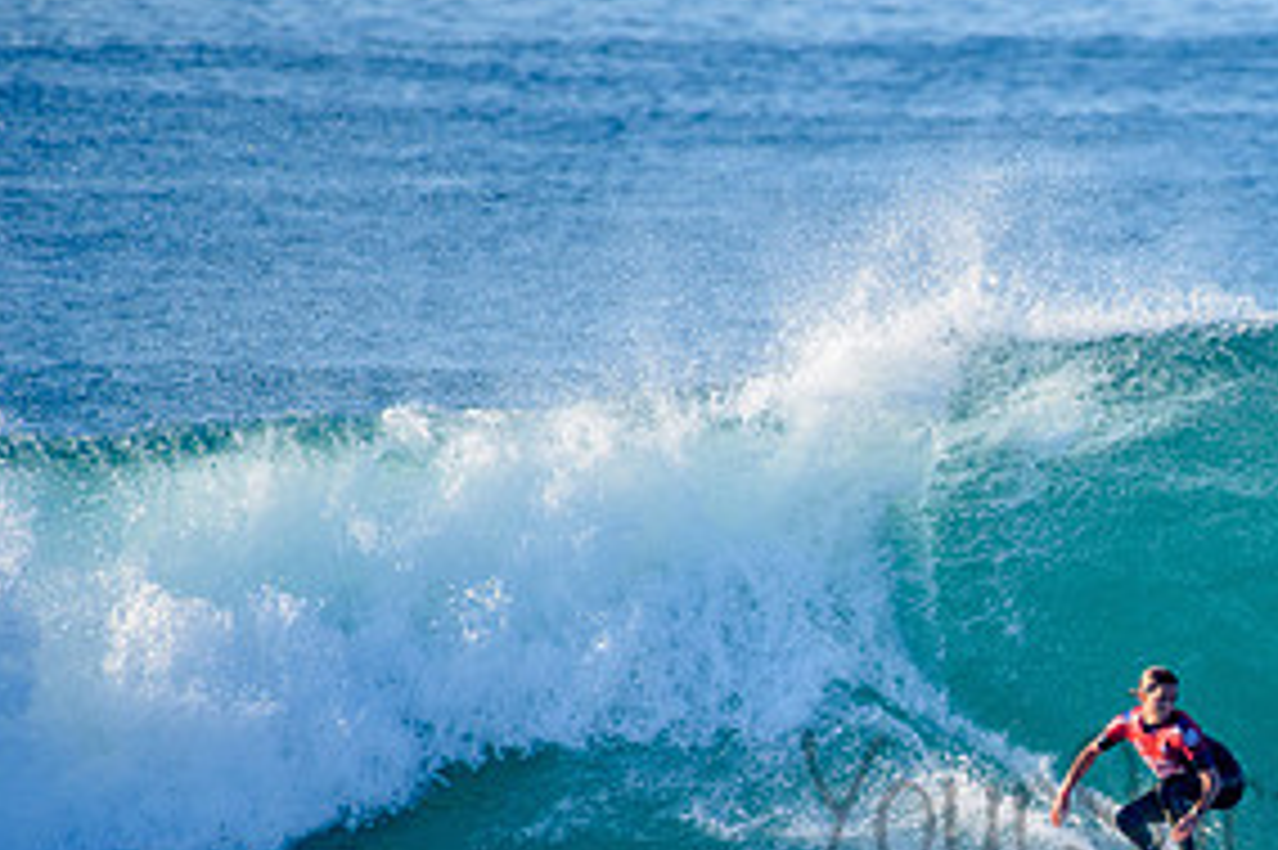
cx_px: 1264
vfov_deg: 1.3
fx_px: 36259
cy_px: 762
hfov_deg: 2.0
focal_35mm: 1022
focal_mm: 500
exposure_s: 1/1600
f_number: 5.6
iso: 320
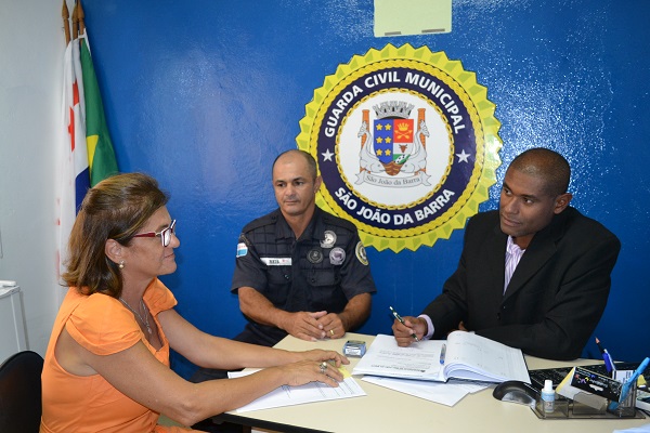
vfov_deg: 47.9
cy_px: 216
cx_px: 325
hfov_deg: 67.4
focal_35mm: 27
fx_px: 487
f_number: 3.5
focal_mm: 18
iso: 1100
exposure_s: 1/60
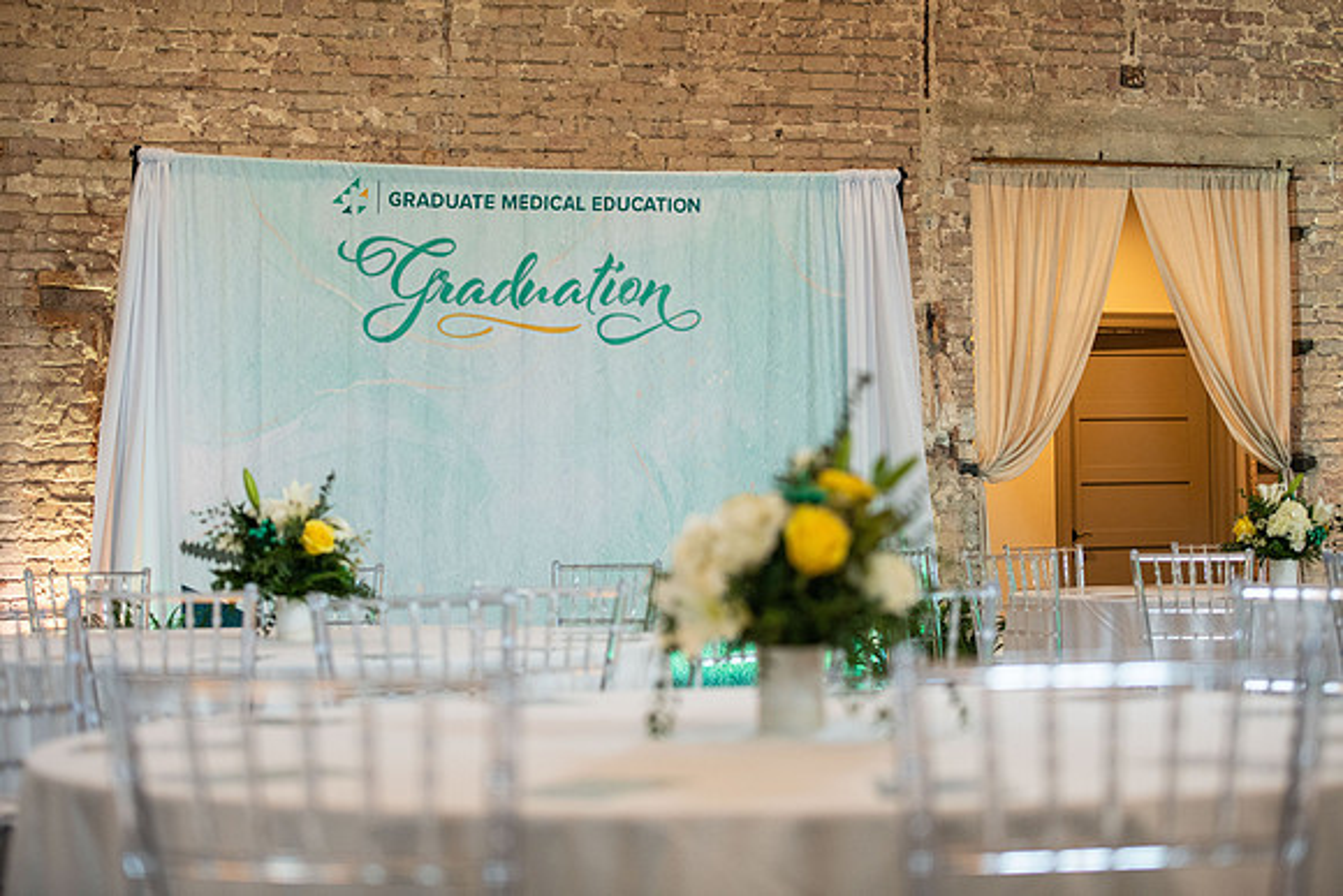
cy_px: 448
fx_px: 2656
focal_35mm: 71
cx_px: 672
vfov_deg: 19.1
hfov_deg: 28.4
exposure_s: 1/125
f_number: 2.8
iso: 1600
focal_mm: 70
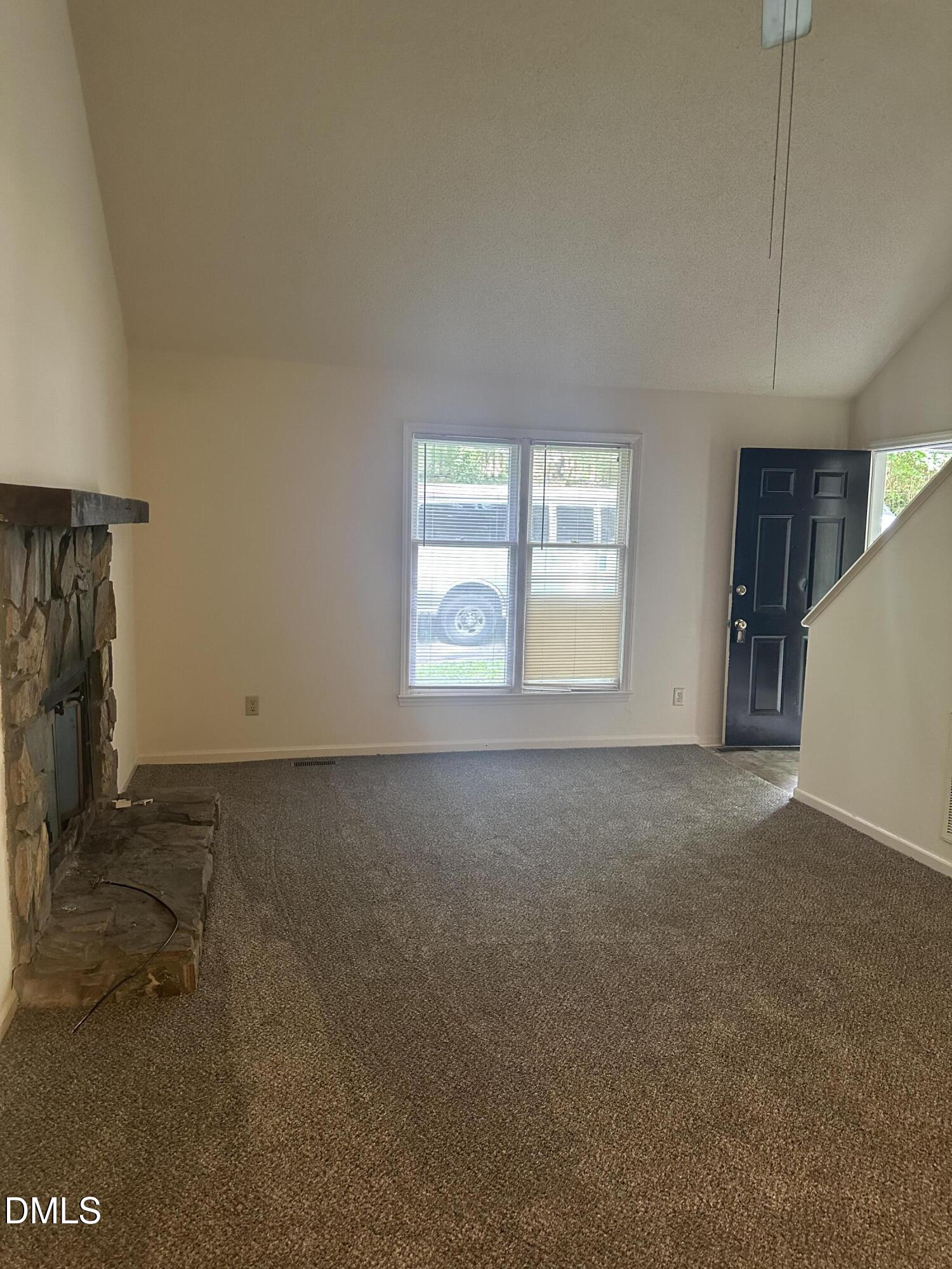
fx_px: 880
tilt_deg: -5.6
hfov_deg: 56.8
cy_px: 634
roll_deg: -2.3
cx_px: 476
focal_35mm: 24
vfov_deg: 71.6
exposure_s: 1/60
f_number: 1.78
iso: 500
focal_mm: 6.86
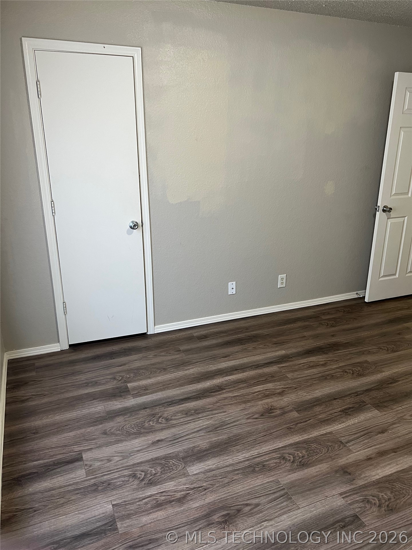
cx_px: 206
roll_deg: -0.4
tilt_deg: -16.7
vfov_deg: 67.3
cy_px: 275
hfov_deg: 53.1
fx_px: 413
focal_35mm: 26
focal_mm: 5.7
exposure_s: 1/60
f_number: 1.5
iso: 160
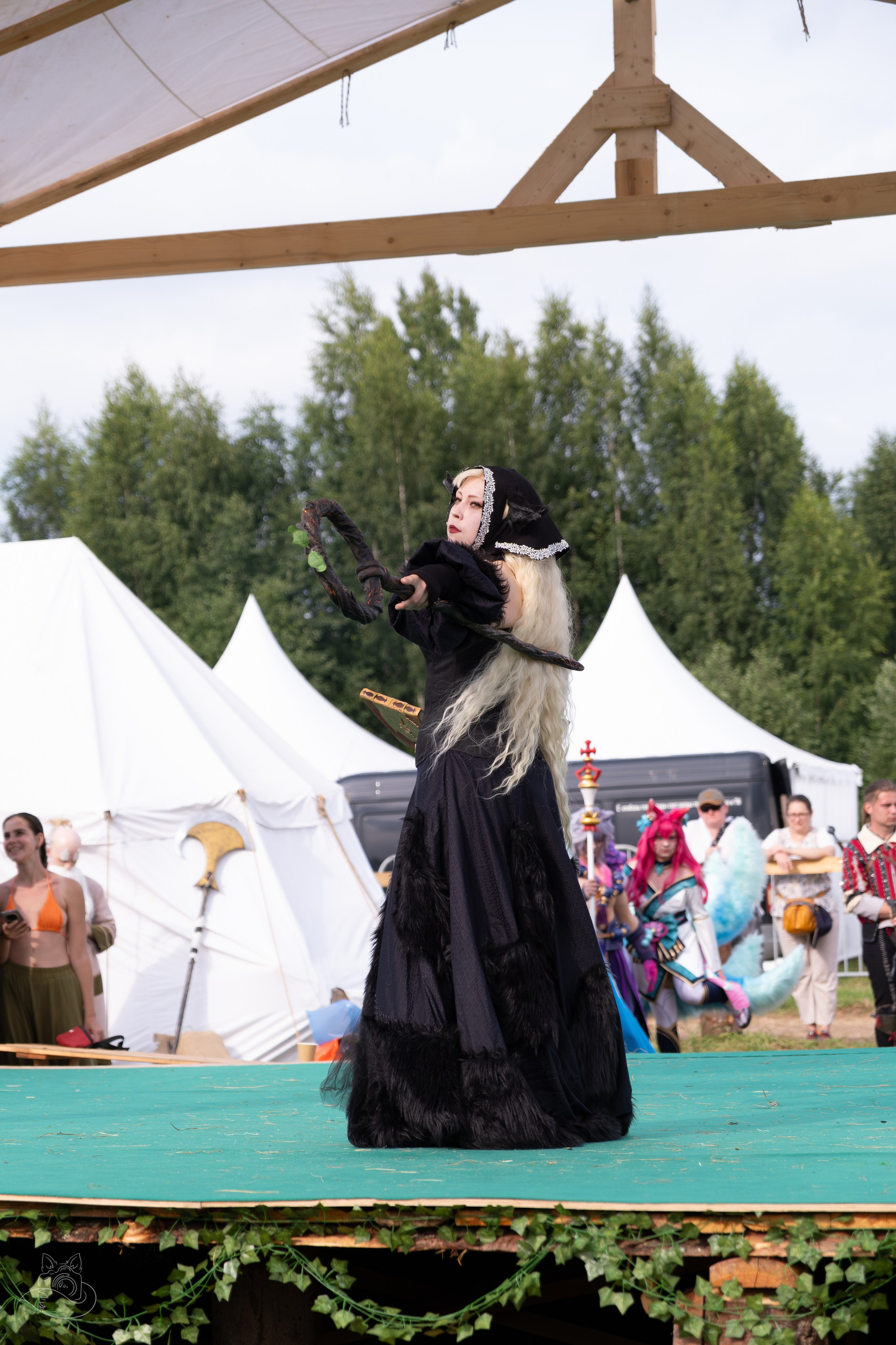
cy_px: 672
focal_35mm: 83
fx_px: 3098
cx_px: 448
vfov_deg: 24.5
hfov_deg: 16.5
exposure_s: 1/1000
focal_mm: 55
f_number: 3.6
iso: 200
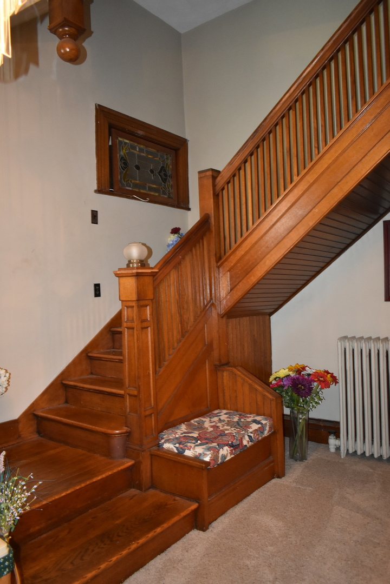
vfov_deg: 67.4
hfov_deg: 47.9
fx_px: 439
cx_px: 195
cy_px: 292
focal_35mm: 27
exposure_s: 1/30
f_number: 3.5
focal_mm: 18
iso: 1600
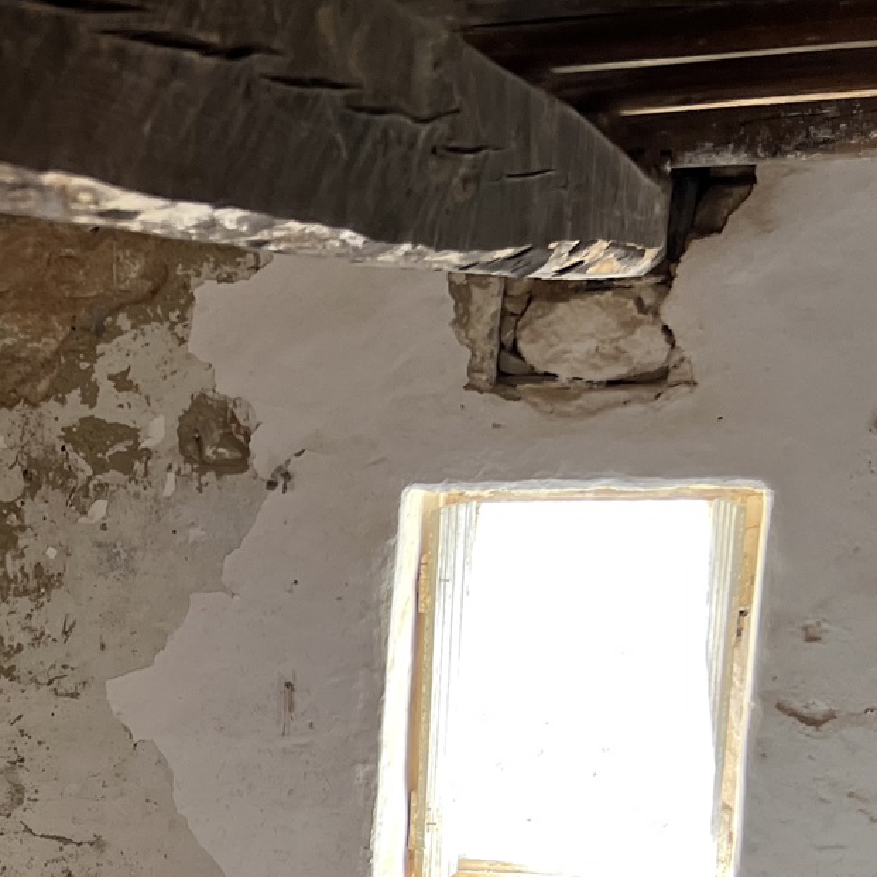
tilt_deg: -13.9
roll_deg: +1.2
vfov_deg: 23.4
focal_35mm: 71
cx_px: -329
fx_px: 2035
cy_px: 859
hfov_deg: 21.5
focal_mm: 5.7
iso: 125
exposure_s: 1/121
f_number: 1.5
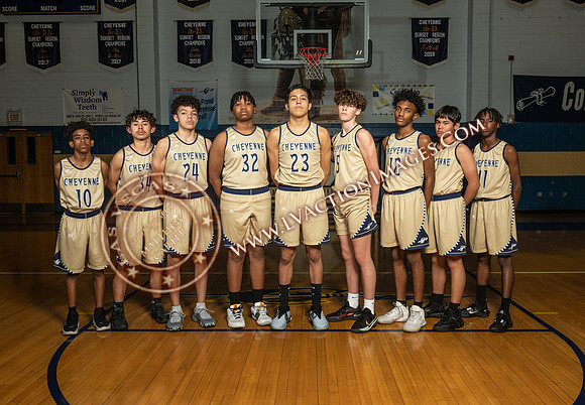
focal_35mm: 33
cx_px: 301
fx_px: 538
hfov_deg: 57.0
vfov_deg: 41.3
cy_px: 205
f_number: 7.1
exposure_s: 1/125
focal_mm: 31
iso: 125
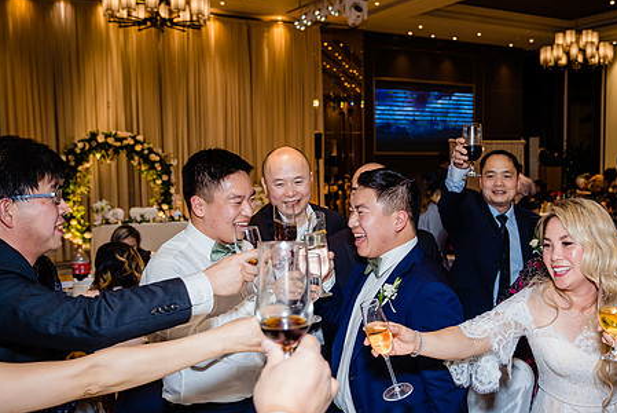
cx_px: 396
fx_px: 686
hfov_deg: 47.9
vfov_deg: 33.4
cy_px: 229
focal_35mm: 40
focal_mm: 31
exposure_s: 1/160
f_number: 4
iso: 1250
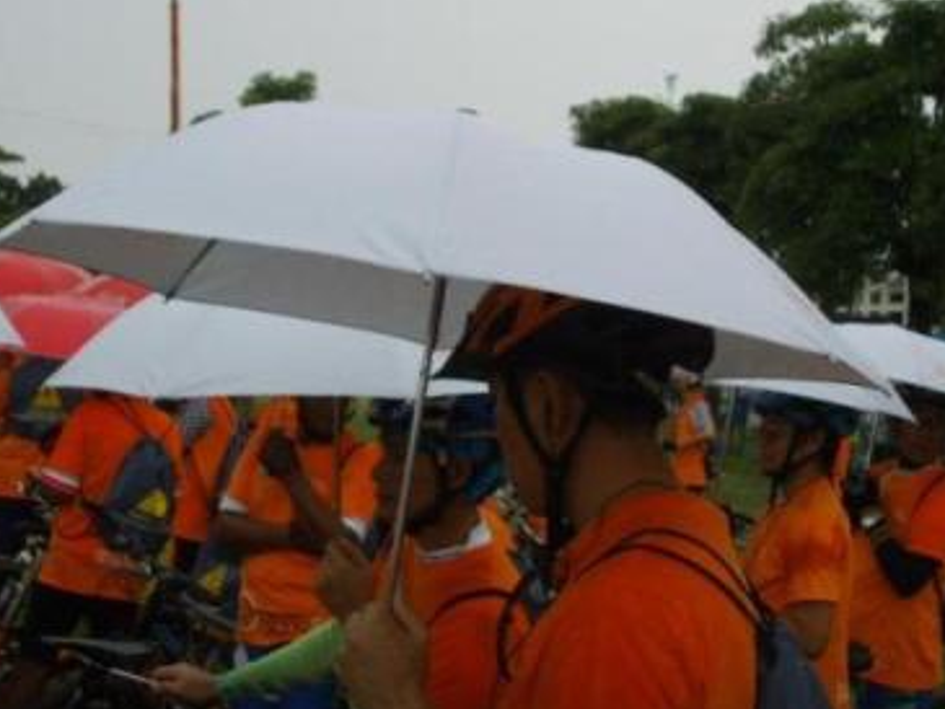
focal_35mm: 56
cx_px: 513
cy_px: 239
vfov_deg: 26.0
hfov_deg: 34.3
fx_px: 1529
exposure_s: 1/90
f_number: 3.5
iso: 55
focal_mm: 6.6
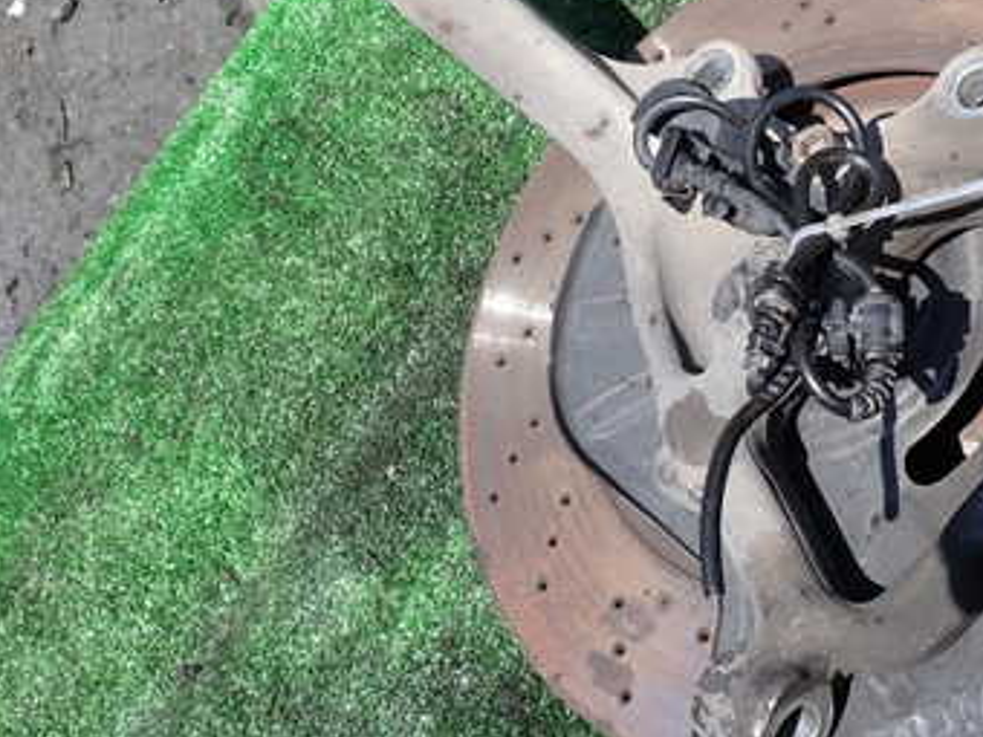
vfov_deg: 27.4
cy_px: 260
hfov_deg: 35.9
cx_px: 627
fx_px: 1505
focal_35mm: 53
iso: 100
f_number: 3.2
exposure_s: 1/640
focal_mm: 5.4
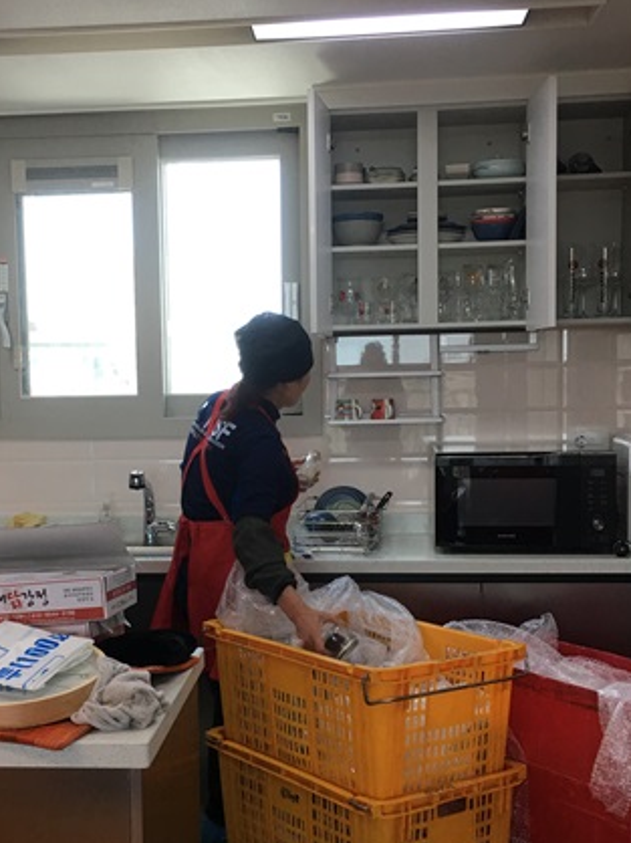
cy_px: 482
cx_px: 236
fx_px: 1216
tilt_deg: -2.9
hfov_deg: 29.0
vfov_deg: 38.1
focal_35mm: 50
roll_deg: +0.0
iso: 25
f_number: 2.2
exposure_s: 1/30
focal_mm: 4.15
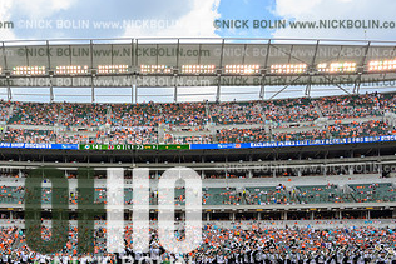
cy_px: 227
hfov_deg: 43.4
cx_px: 113
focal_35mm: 44
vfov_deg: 29.5
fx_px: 484
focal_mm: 24
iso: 80
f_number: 7.1
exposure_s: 1/80
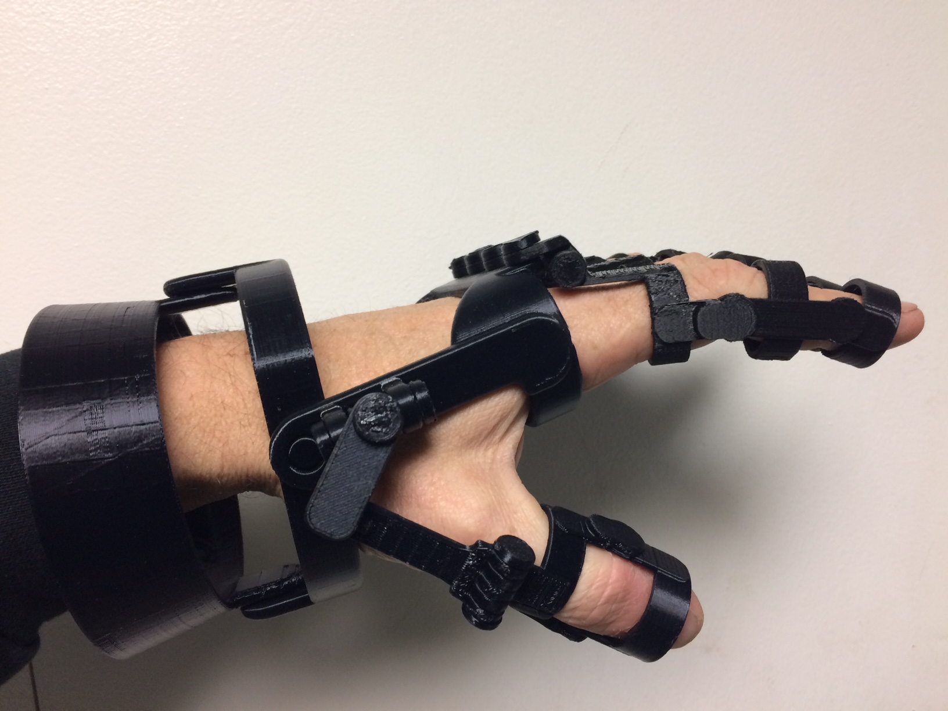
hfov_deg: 61.7
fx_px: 794
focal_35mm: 29
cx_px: 474
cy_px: 356
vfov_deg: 48.2
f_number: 2.2
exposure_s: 1/30
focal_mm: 4.15
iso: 100
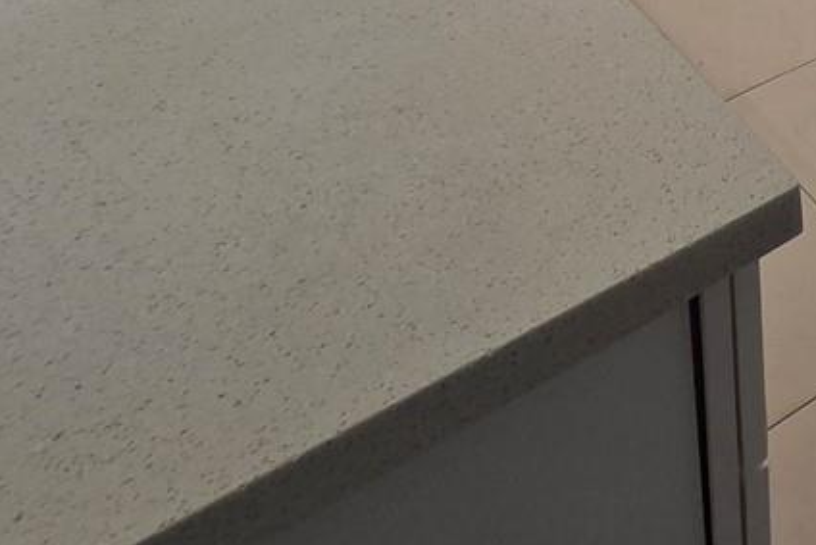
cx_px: 1076
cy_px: -483
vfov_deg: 19.0
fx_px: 1156
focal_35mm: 51
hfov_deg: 30.3
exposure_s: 1/120
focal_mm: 2.2
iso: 64
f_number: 2.2
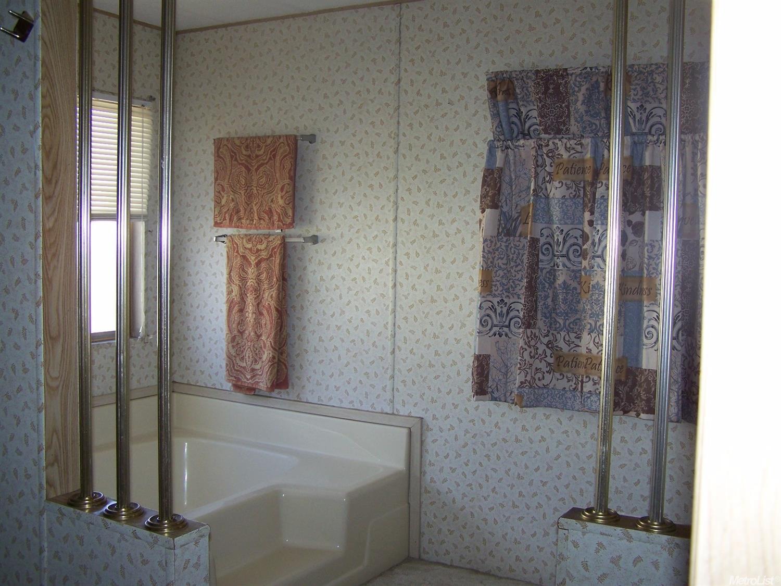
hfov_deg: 49.0
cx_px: 390
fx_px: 857
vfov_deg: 37.7
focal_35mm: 38
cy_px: 293
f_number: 2.8
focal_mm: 6.3
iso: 80
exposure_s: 1/60
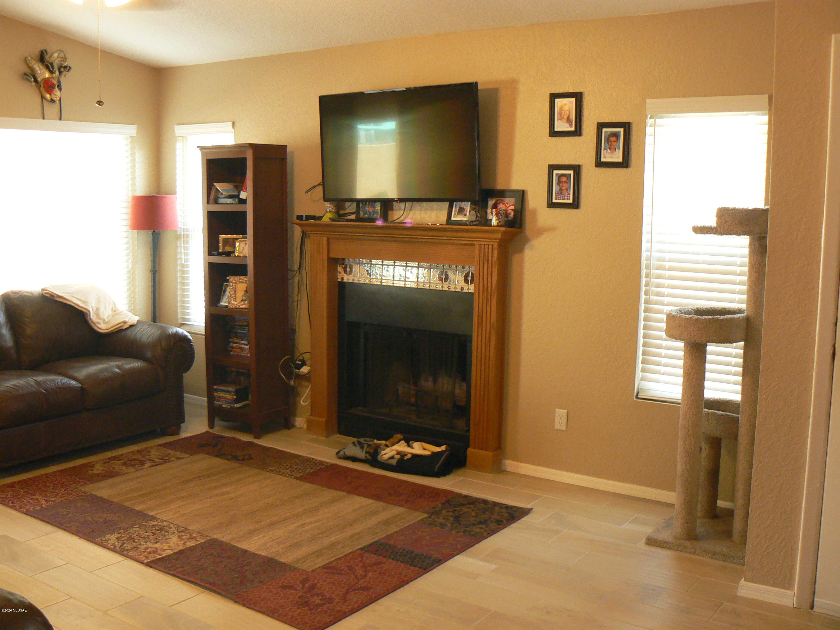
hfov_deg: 51.4
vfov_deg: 39.7
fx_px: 874
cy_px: 315
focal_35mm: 36
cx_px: 420
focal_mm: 6
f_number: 2.8
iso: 200
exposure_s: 1/20
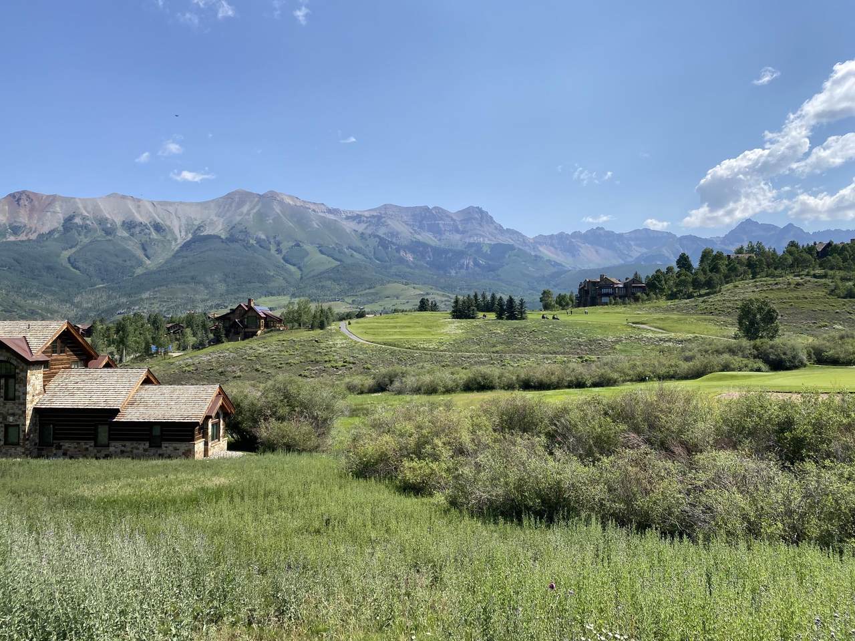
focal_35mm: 26
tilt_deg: +1.3
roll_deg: -0.2
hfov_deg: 67.3
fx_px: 642
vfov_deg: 53.1
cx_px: 428
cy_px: 320
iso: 32
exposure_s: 1/2755
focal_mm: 4.25
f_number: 1.8
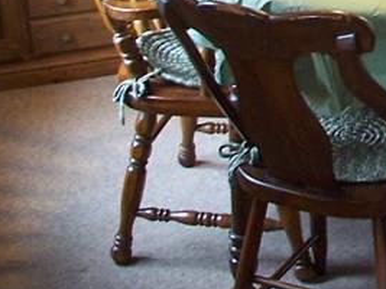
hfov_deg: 12.4
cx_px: 679
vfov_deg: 9.8
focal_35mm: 146
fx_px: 1627
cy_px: -181
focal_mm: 6.3
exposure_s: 1/3
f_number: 2.8
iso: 140
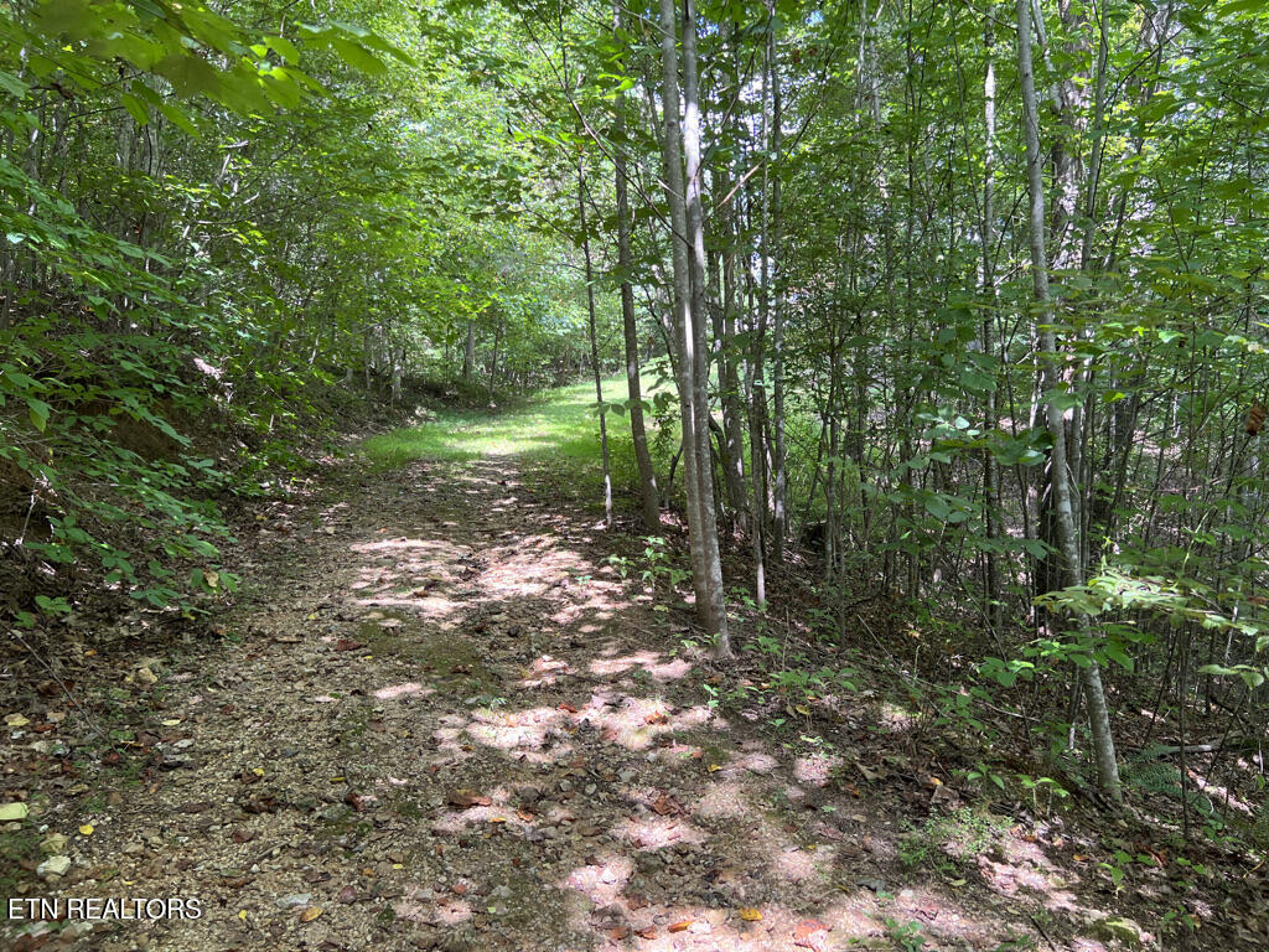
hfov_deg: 67.3
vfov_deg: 53.1
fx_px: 953
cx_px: 634
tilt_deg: -0.8
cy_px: 476
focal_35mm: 26
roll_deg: +0.9
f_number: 1.5
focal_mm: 5.7
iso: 64
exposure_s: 1/153
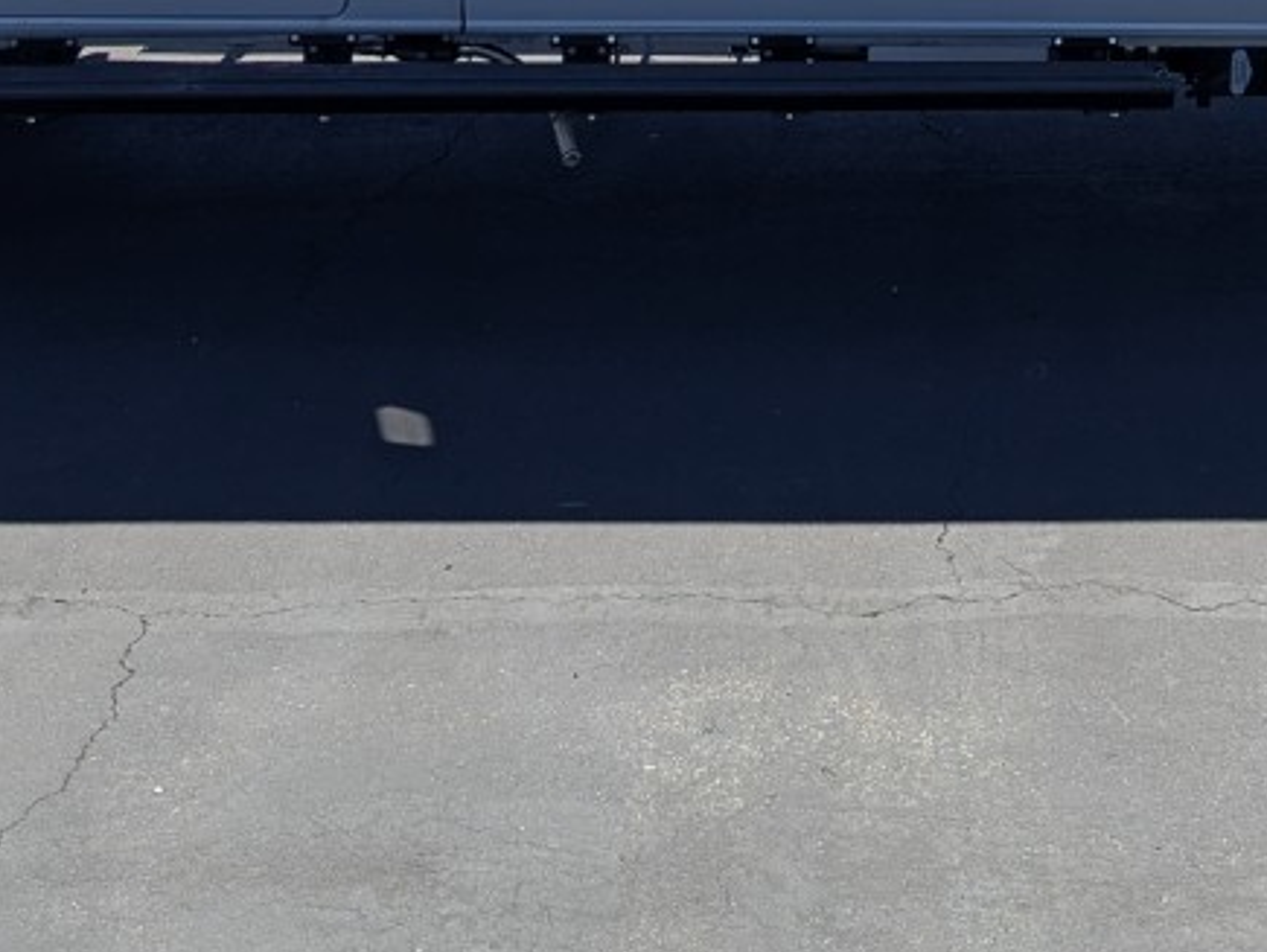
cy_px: -384
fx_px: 2821
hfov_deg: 25.0
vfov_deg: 17.6
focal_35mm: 77
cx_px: 948
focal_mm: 6.81
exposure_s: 1/1508
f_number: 1.85
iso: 44
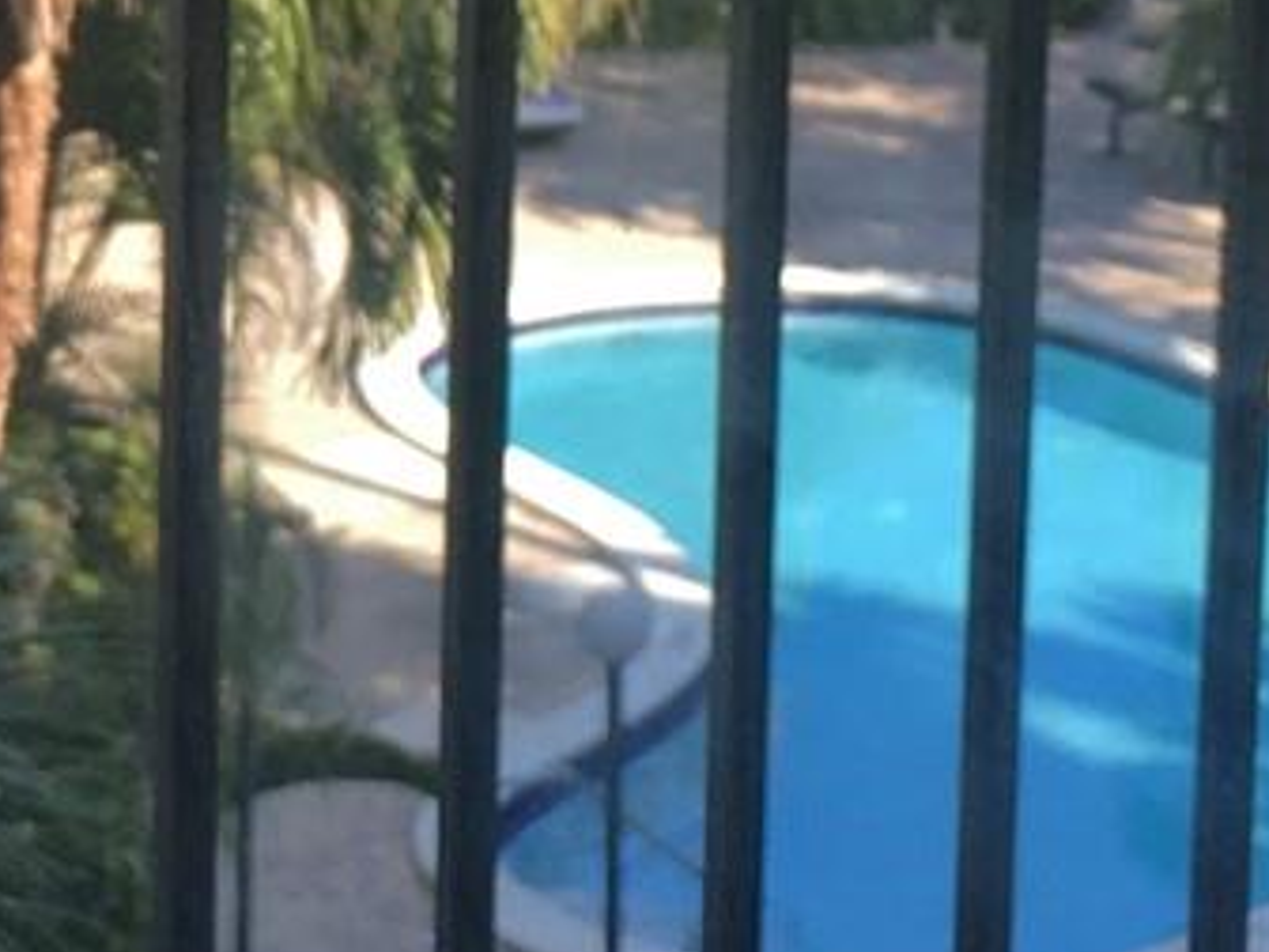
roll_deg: -0.7
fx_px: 5059
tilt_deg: -9.5
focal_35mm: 138
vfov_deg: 10.6
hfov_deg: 14.1
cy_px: -166
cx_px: -23
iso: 25
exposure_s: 1/319
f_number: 2.2
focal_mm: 4.15
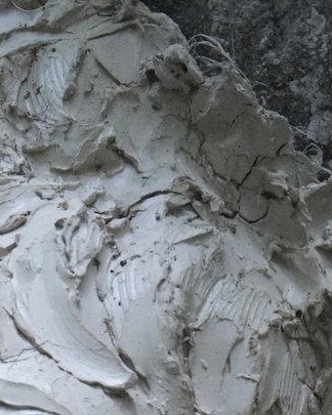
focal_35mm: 227
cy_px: 916
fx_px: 2788
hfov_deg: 6.8
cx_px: 31
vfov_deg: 8.0
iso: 5000
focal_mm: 51
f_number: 5.6
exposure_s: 1/160
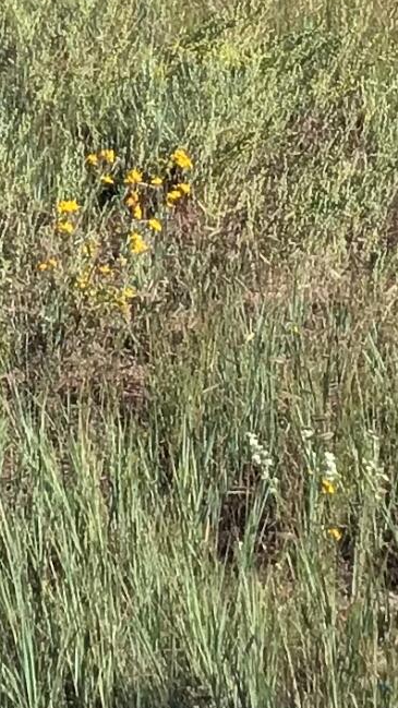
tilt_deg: -3.7
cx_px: -146
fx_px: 2927
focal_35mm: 156
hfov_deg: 7.7
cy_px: -265
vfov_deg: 13.2
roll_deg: -1.0
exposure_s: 1/970
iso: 25
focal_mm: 3.3
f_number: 2.4
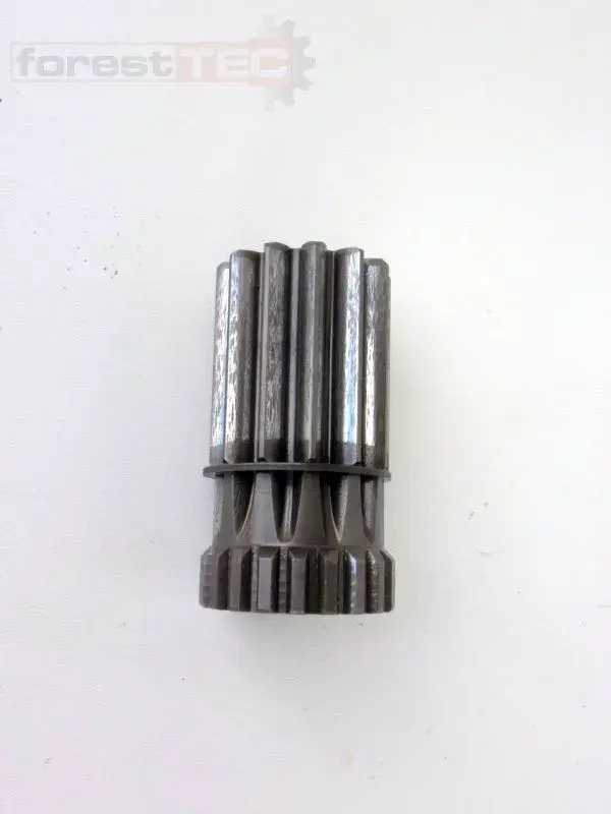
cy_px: 407
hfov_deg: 42.9
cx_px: 306
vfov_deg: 55.4
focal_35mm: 33
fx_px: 777
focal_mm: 5.9
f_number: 3.7
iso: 80
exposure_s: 1/200
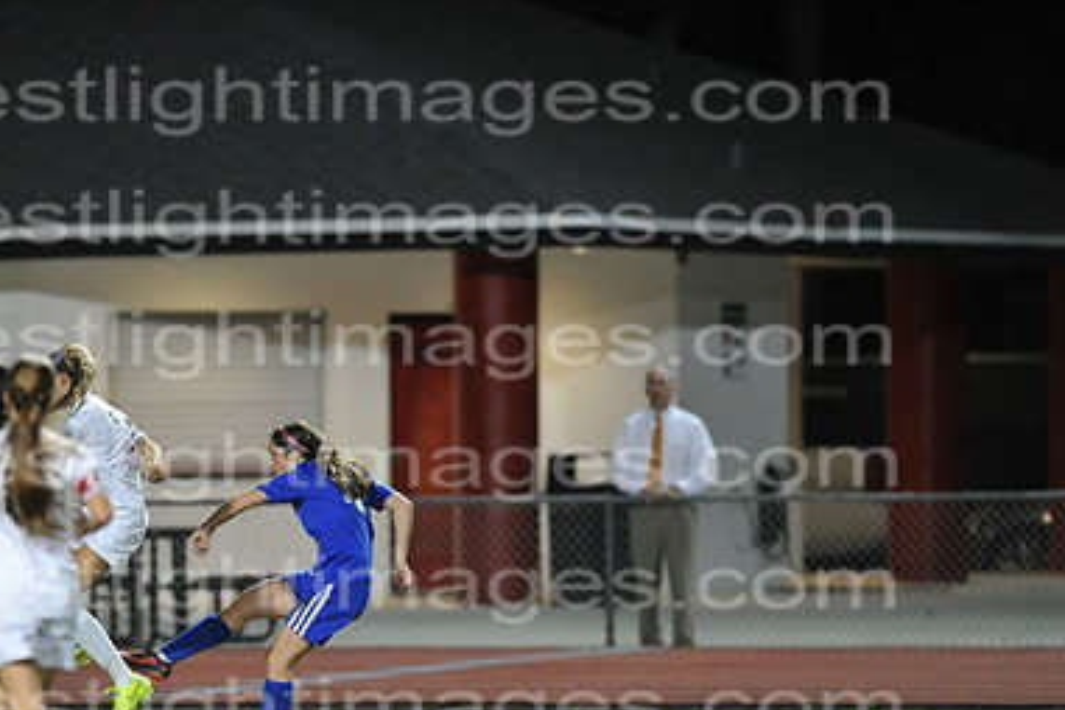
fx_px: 13489
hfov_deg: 4.5
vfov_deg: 3.0
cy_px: 528
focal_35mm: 456
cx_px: 271
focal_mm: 300
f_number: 3.2
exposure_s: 1/400
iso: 5000
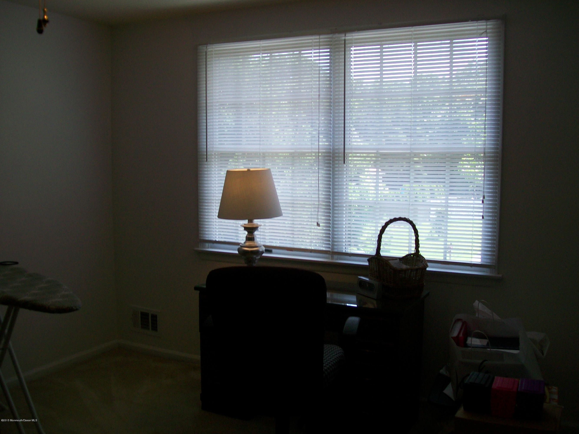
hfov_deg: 51.4
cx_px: 290
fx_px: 602
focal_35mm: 36
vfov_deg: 39.7
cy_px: 217
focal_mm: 6
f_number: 2.7
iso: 64
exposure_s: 1/80
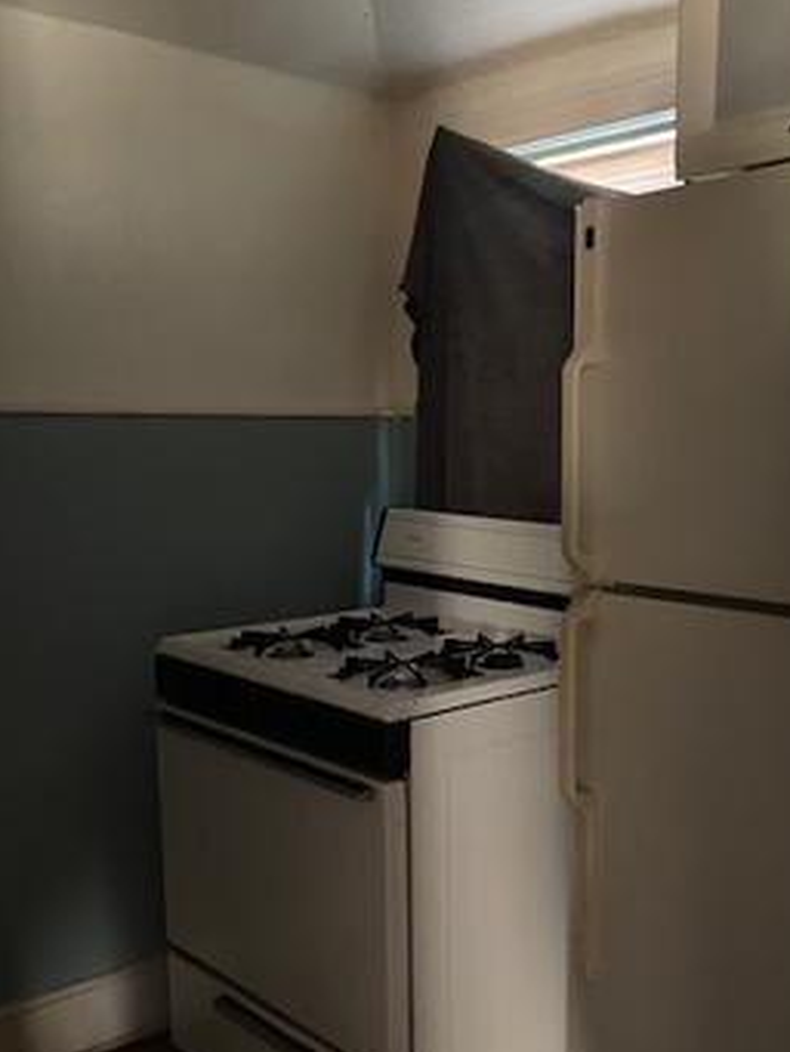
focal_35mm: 40
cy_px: 649
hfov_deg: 35.7
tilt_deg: -9.7
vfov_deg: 46.4
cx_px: 503
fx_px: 1216
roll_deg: +1.1
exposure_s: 1/29
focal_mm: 4.25
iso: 1000
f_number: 1.8
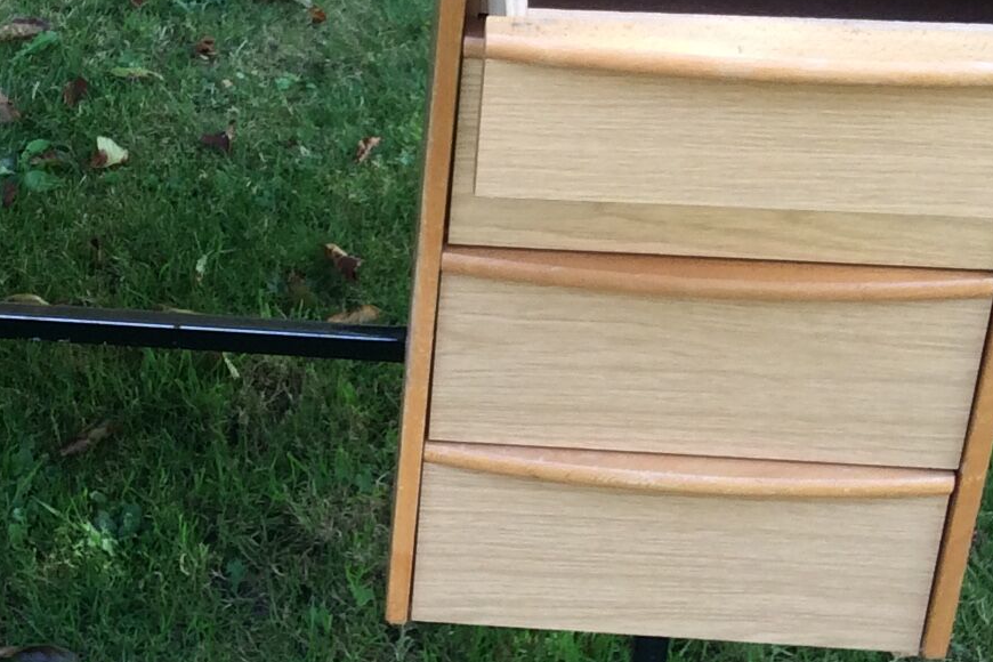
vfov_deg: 13.8
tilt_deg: -32.8
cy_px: 350
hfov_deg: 20.5
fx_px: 2731
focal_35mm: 99
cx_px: 288
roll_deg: +1.1
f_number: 2.4
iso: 32
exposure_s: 1/117
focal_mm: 3.3
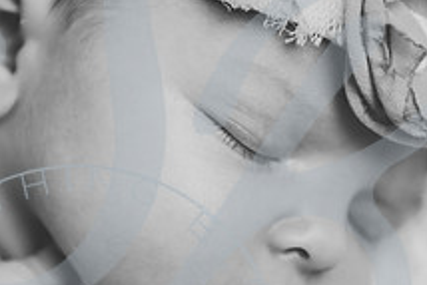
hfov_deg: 10.8
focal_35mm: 190
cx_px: 178
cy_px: 202
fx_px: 2255
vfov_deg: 7.2
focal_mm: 70
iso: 100
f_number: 2.8
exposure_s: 1/125
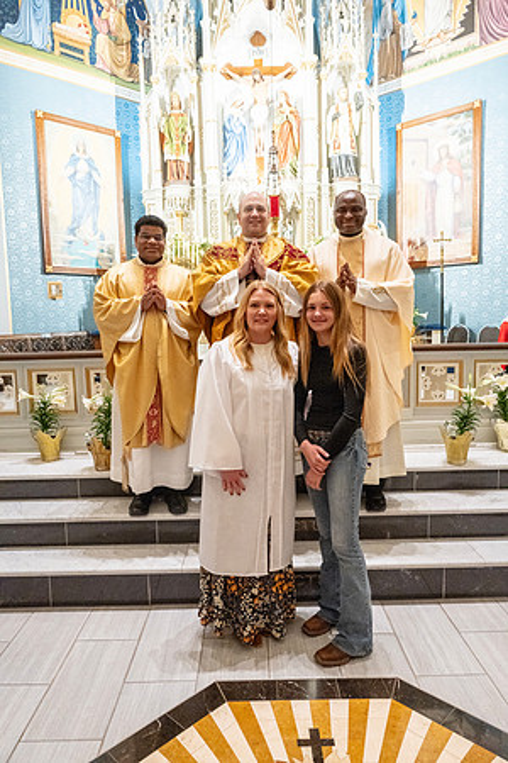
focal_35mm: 26
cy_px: 382
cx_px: 254
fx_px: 540
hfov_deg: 50.4
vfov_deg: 70.4
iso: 5000
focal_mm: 25.5
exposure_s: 1/60
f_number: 8
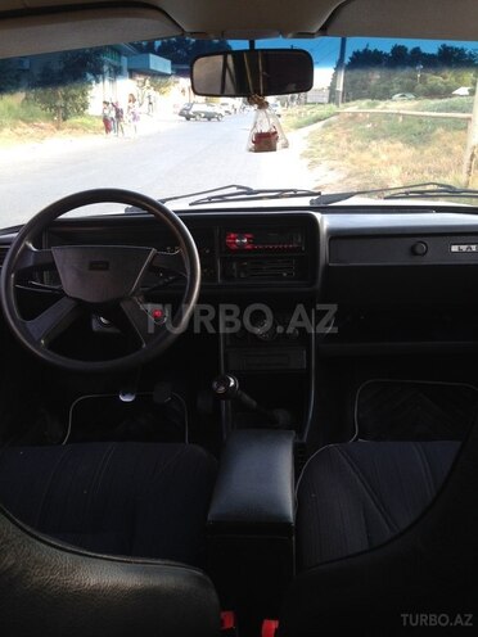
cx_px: 239
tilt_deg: -19.0
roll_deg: -2.3
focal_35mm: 33
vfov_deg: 55.4
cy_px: 318
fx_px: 608
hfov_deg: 42.9
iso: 64
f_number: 2.4
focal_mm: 4.12
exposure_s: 1/60
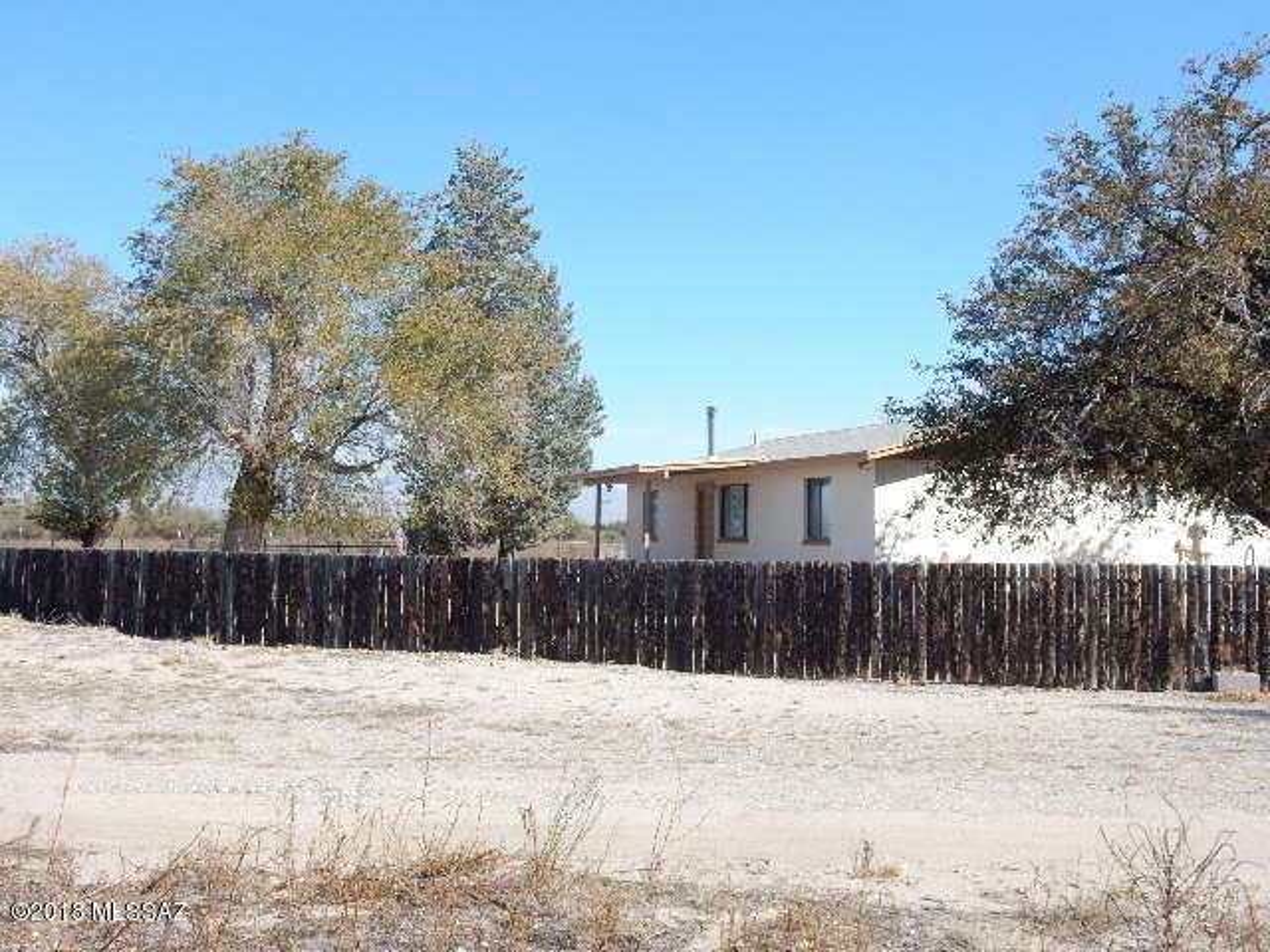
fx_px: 1578
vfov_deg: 33.6
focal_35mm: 43
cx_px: 635
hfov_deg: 43.9
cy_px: 476
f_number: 4.2
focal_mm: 7.6
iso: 125
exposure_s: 1/640
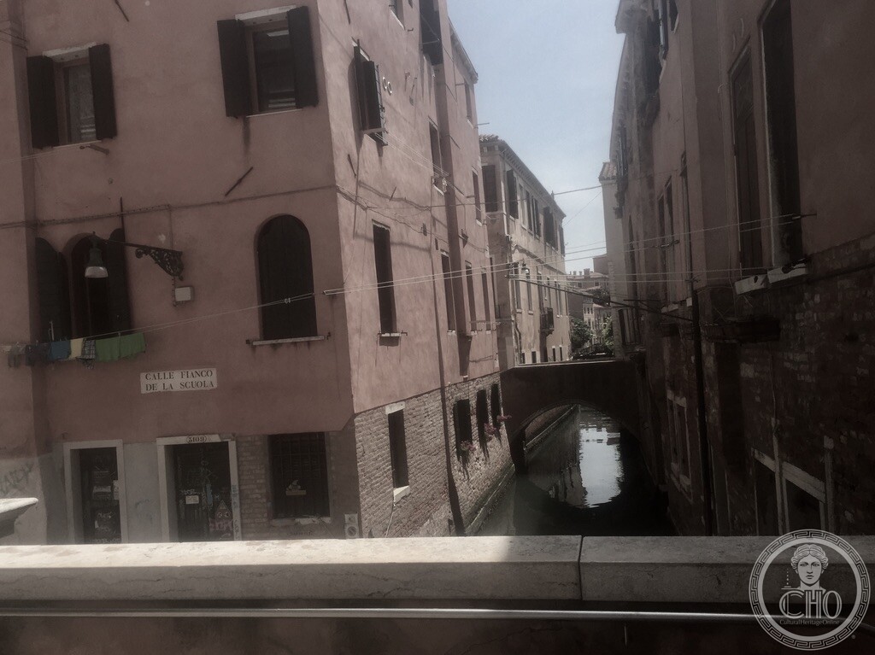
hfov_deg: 61.7
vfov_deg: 48.2
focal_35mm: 29
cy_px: 328
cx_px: 438
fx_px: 733
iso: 32
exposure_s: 1/1721
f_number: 2.2
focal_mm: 4.15
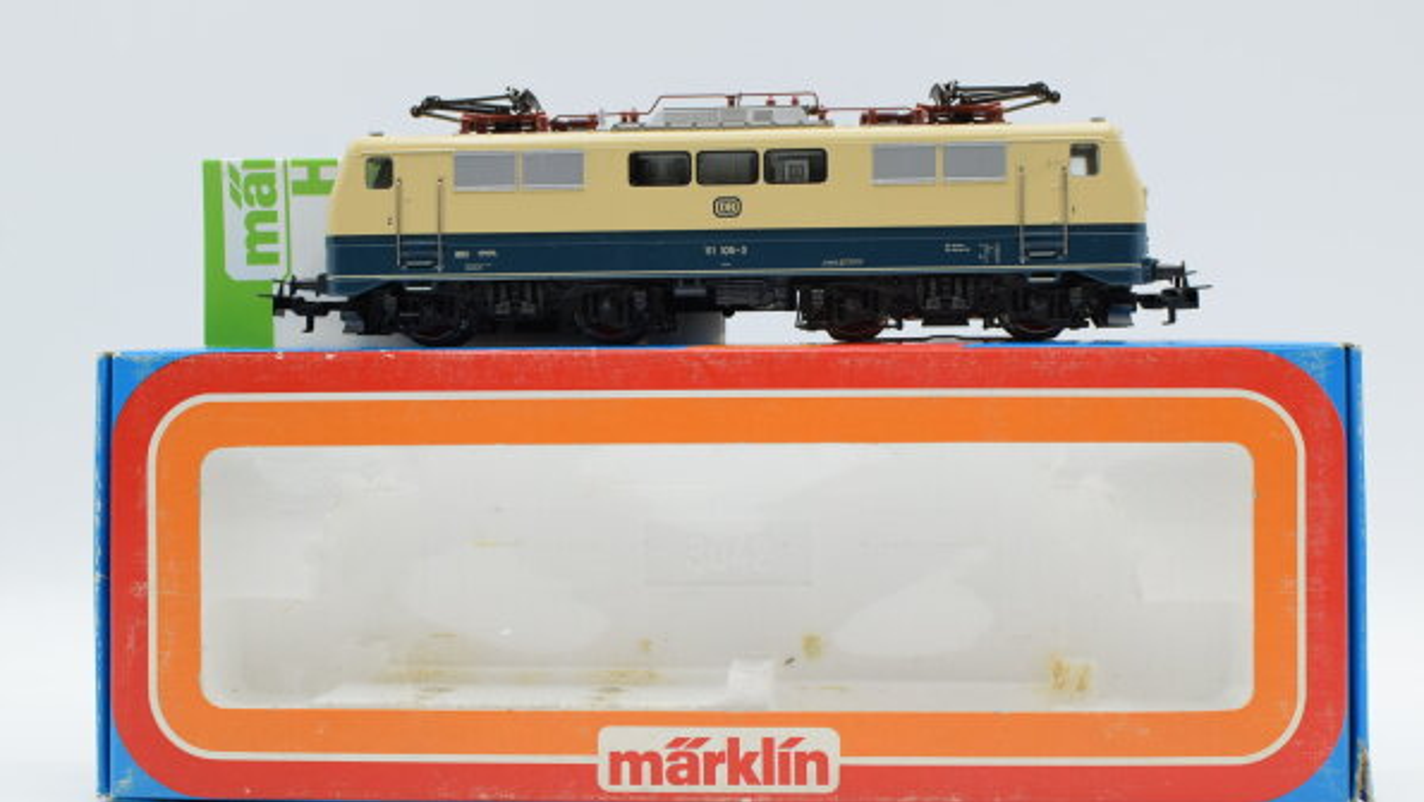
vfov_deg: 21.6
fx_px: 2097
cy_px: 461
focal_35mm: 56
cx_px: 716
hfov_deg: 37.5
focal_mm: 35
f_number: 8
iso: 400
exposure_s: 1/200
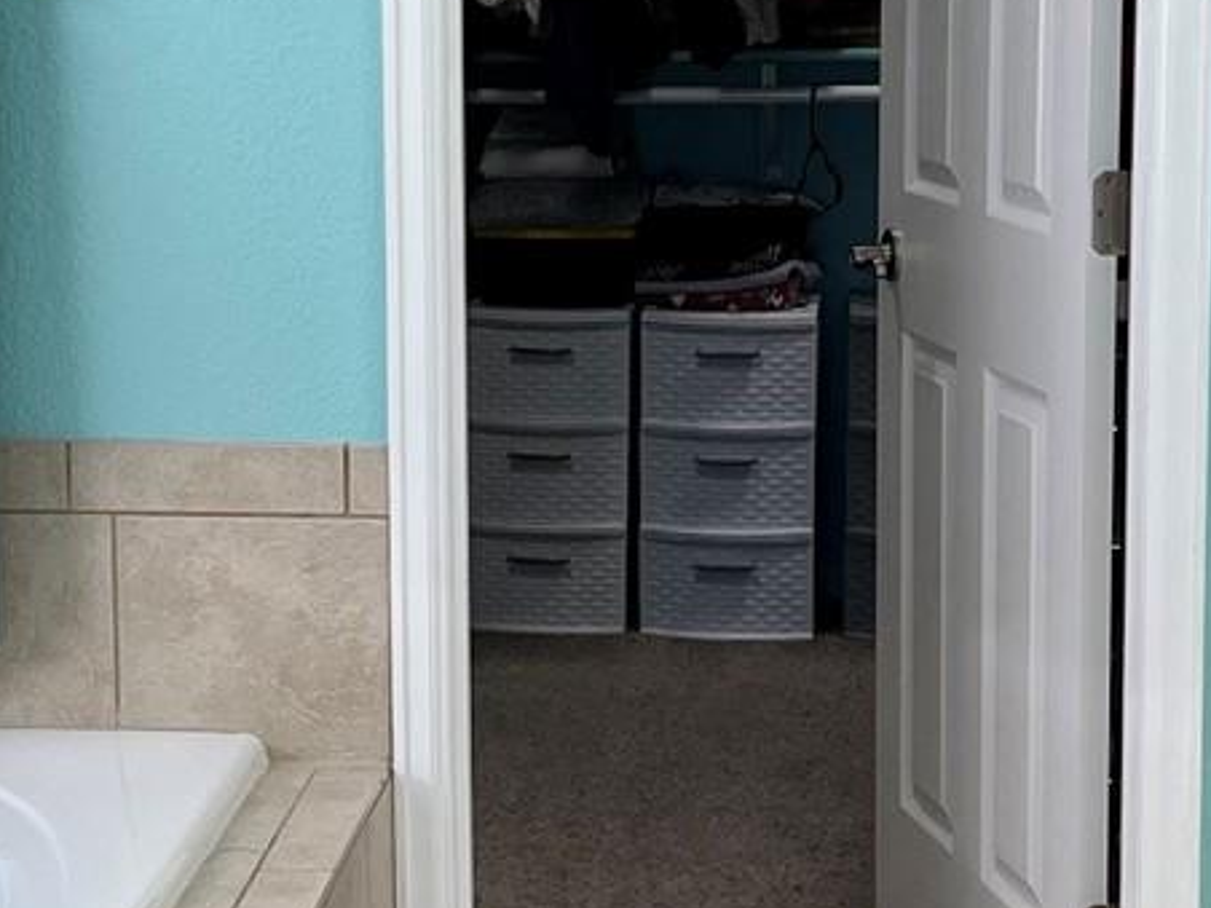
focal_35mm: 92
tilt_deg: -9.6
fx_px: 3219
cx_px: 421
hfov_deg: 21.2
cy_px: 324
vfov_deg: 16.0
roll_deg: +0.8
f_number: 1.5
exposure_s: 1/120
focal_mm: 5.7
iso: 64
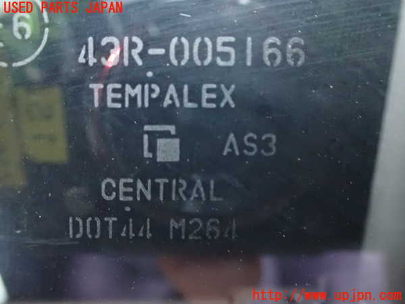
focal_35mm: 30
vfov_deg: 46.8
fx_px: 351
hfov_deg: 60.0
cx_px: 202
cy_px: 152
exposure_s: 1/20
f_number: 2.3
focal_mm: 5.4
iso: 1600
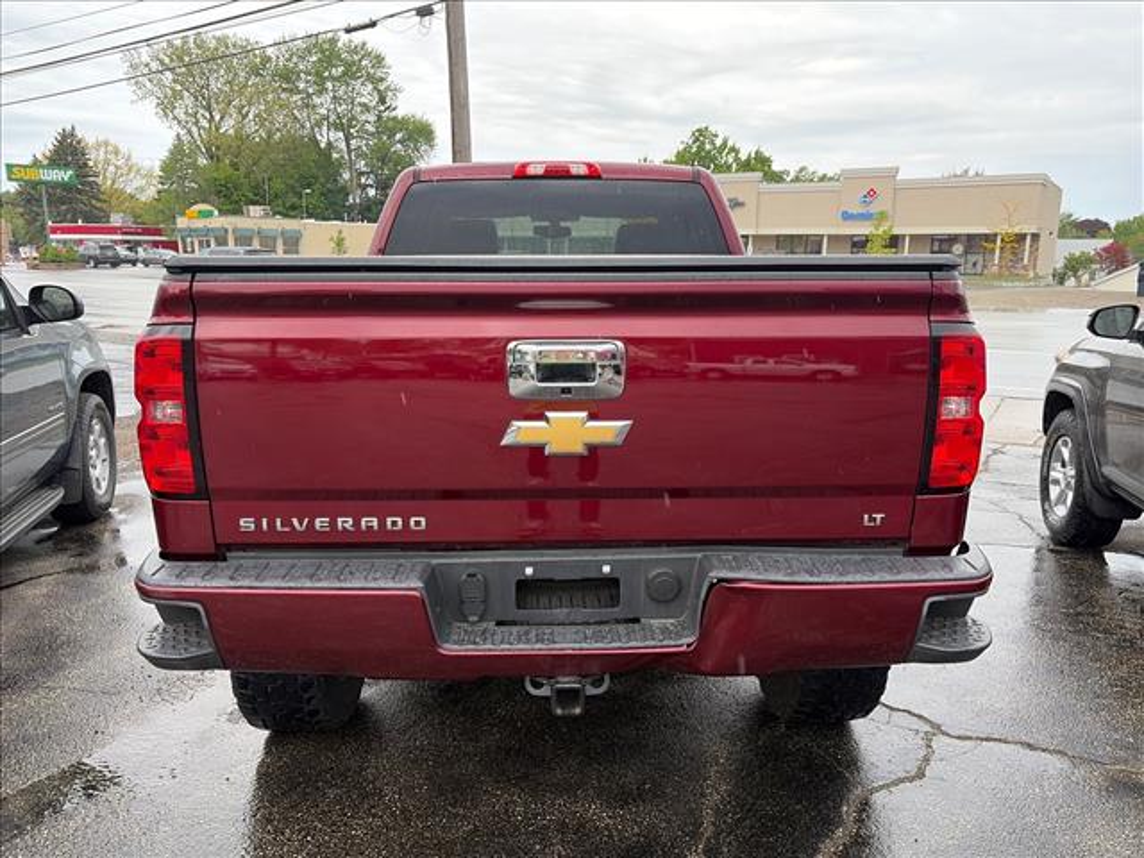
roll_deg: +0.4
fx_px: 859
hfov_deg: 67.3
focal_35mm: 26
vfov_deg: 53.1
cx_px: 572
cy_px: 429
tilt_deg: -12.2
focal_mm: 5.96
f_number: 1.6
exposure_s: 1/571
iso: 64
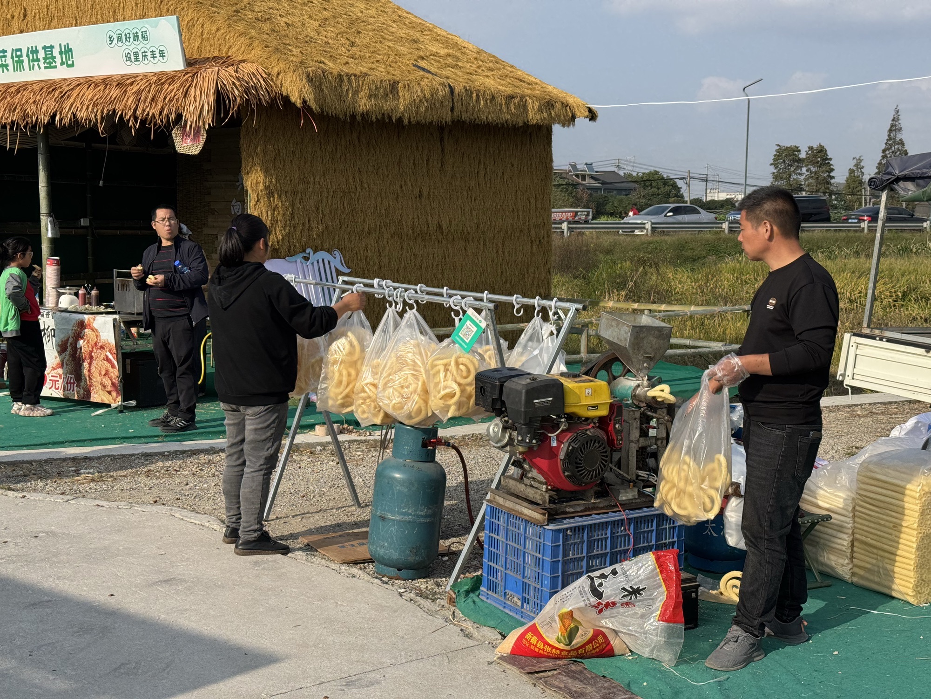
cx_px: 466
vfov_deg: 30.3
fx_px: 1291
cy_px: 350
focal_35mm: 48
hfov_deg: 39.7
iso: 64
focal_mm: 6.76
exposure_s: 1/3817
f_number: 1.78
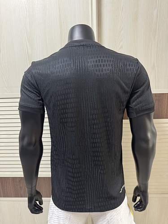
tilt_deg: -10.6
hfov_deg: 56.8
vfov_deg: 71.6
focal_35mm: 24
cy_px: 112
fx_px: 155
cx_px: 84
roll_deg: +1.6
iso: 500
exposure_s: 1/60
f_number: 1.78
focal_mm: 6.76
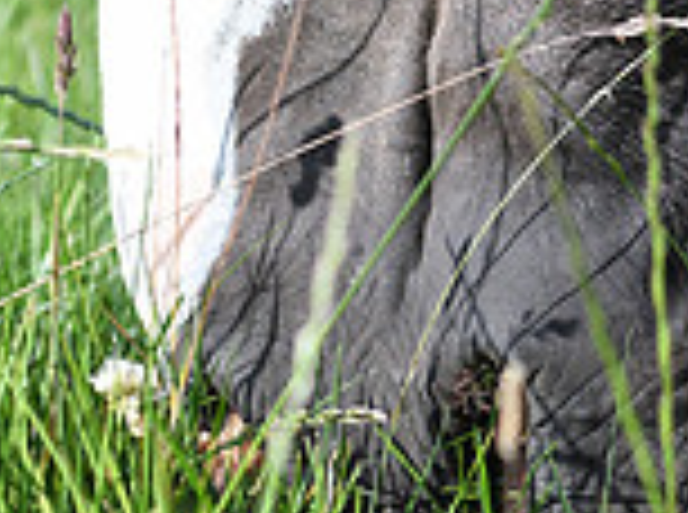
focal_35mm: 384
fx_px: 7614
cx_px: 551
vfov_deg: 3.8
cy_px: -747
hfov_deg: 5.2
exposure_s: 1/1250
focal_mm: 70
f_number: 3.5
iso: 220
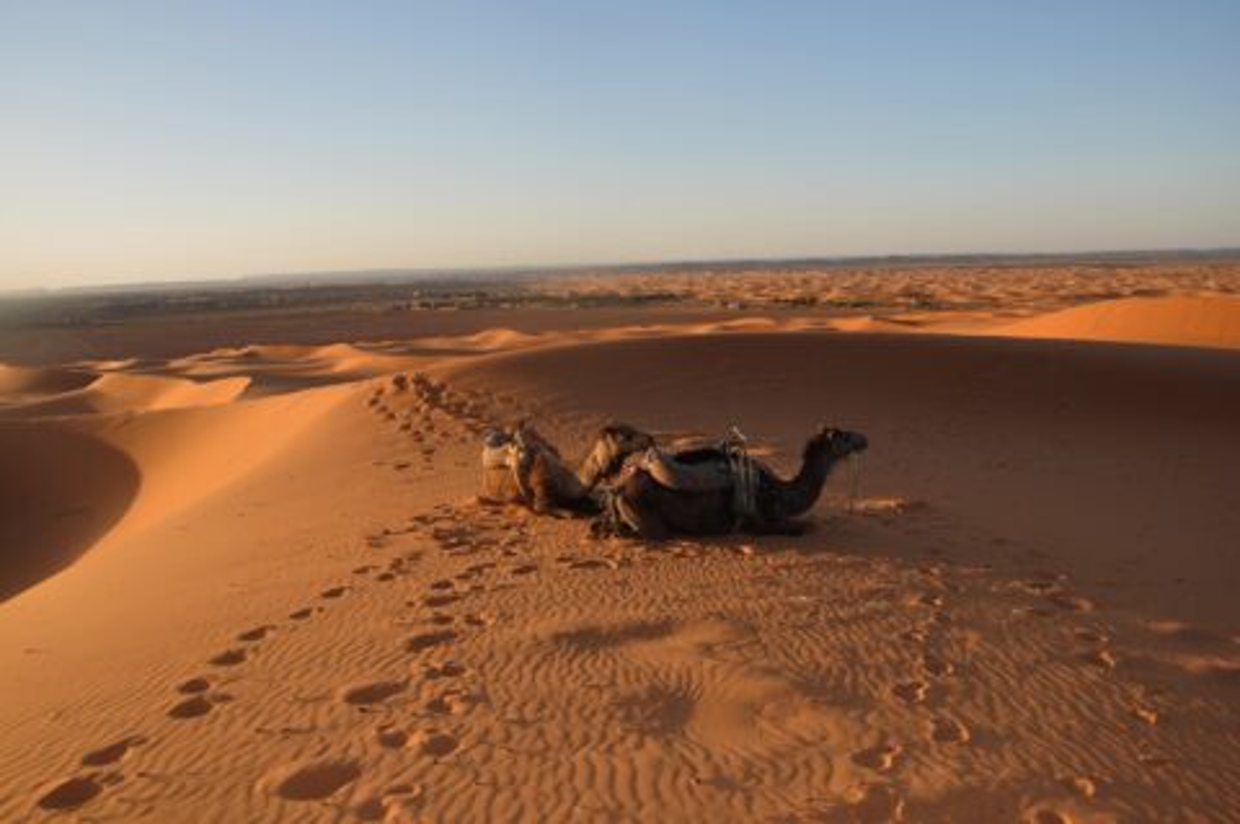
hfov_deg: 67.4
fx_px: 929
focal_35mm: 27
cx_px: 620
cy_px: 412
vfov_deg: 47.8
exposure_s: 1/200
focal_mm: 18
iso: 200
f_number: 7.1
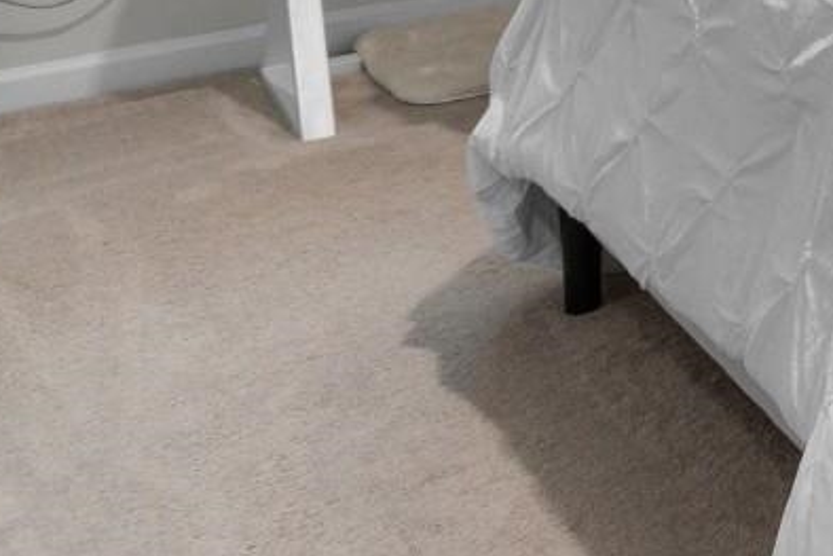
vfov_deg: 14.9
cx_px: 1478
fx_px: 1713
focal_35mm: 74
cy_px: -567
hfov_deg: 20.2
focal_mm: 12
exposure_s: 1/3
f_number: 4.8
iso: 100
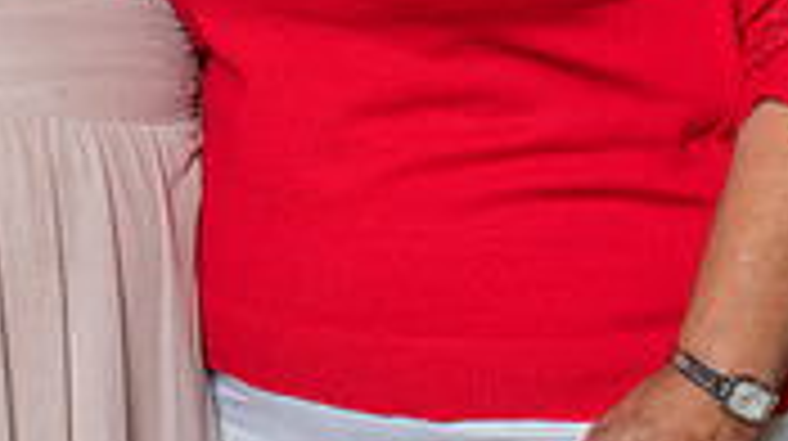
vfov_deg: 5.5
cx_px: -50
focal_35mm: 216
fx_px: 4508
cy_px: -245
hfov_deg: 9.9
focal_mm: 58
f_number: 4
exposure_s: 1/200
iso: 200
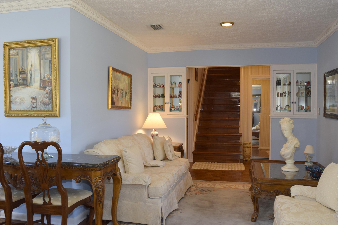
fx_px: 291
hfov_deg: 60.3
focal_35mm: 31
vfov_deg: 42.3
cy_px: 120
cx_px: 176
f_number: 5
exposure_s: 1/100
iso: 800
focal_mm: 18
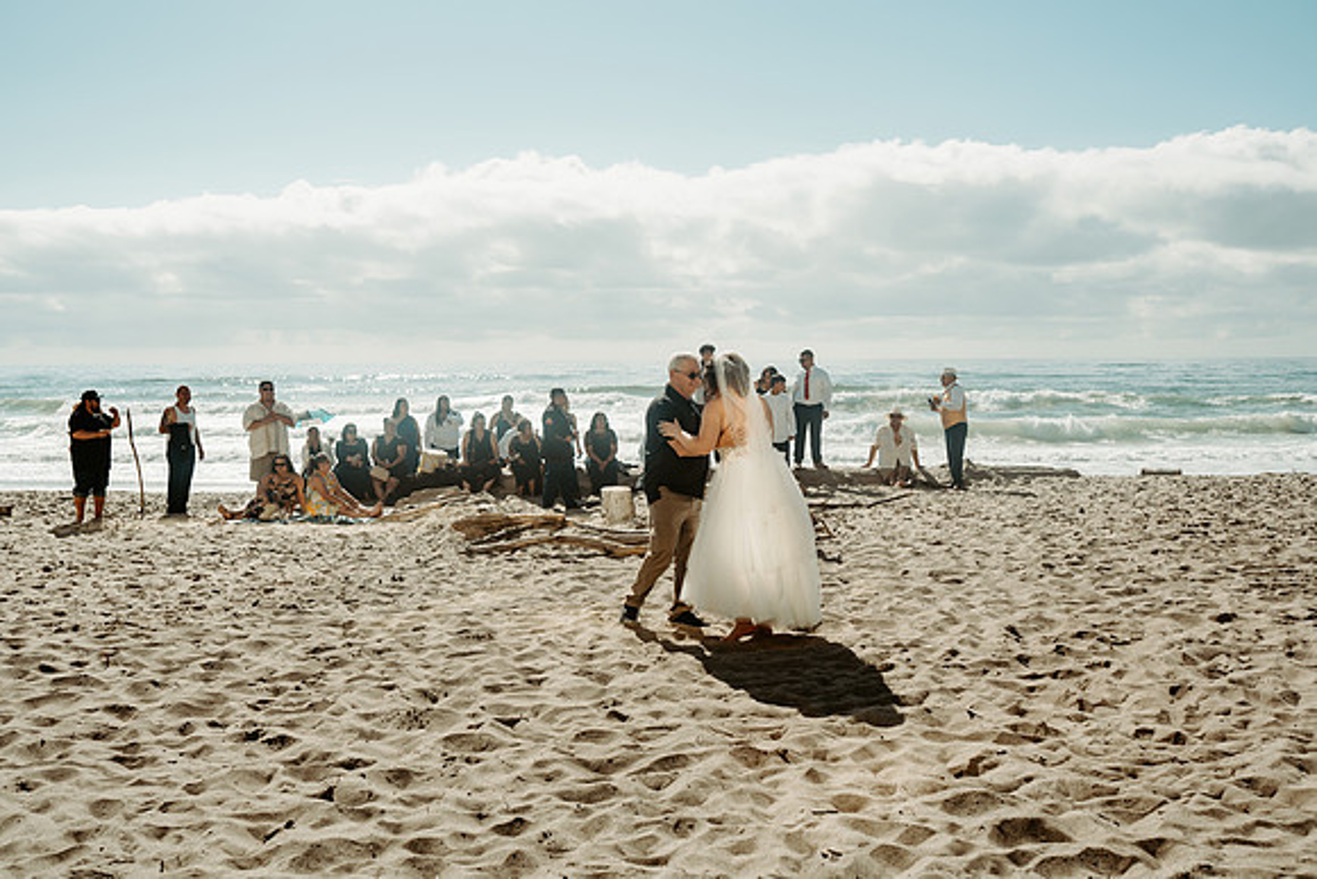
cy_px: 440
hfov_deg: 52.9
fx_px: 1325
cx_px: 658
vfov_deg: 36.7
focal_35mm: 36
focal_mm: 35
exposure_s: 1/2500
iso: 100
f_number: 4
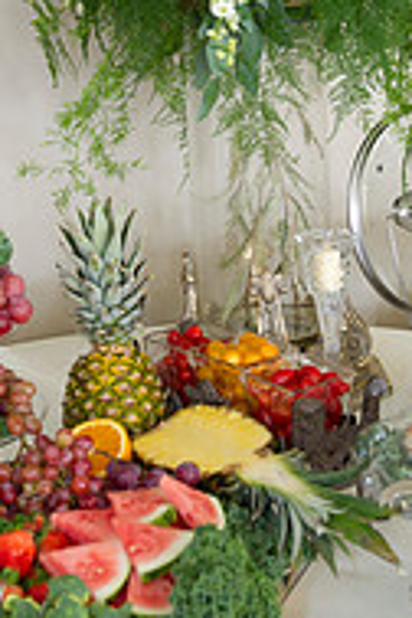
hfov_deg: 17.9
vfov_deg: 26.5
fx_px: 1305
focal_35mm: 76
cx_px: 139
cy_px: 199
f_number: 3.5
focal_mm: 32
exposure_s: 1/100
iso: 1250
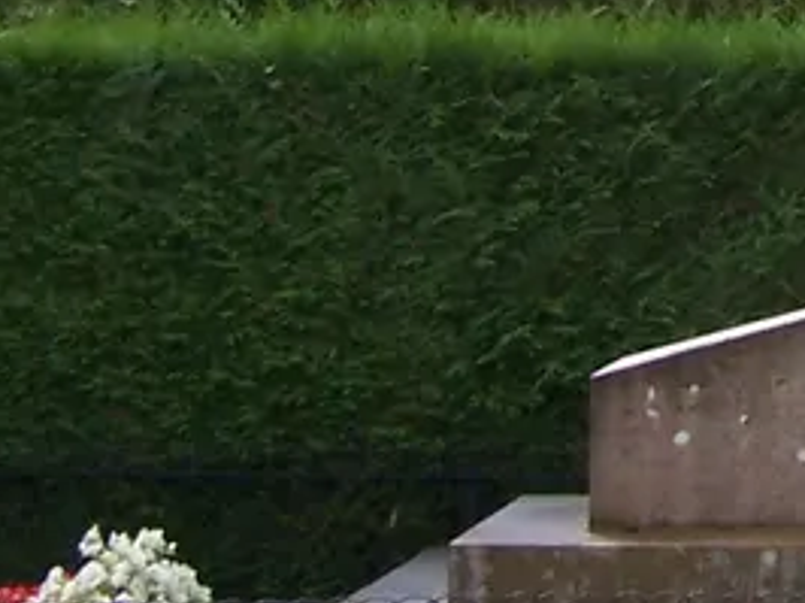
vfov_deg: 7.9
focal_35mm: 183
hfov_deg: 10.2
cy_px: -430
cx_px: 1413
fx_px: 4252
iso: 80
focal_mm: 6.3
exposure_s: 1/500
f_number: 2.8
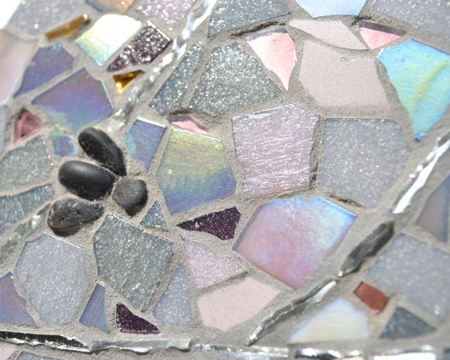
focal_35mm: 58
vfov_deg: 26.3
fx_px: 773
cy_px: 180
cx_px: 178
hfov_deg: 32.4
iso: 100
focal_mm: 34
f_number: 5
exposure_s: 1/320
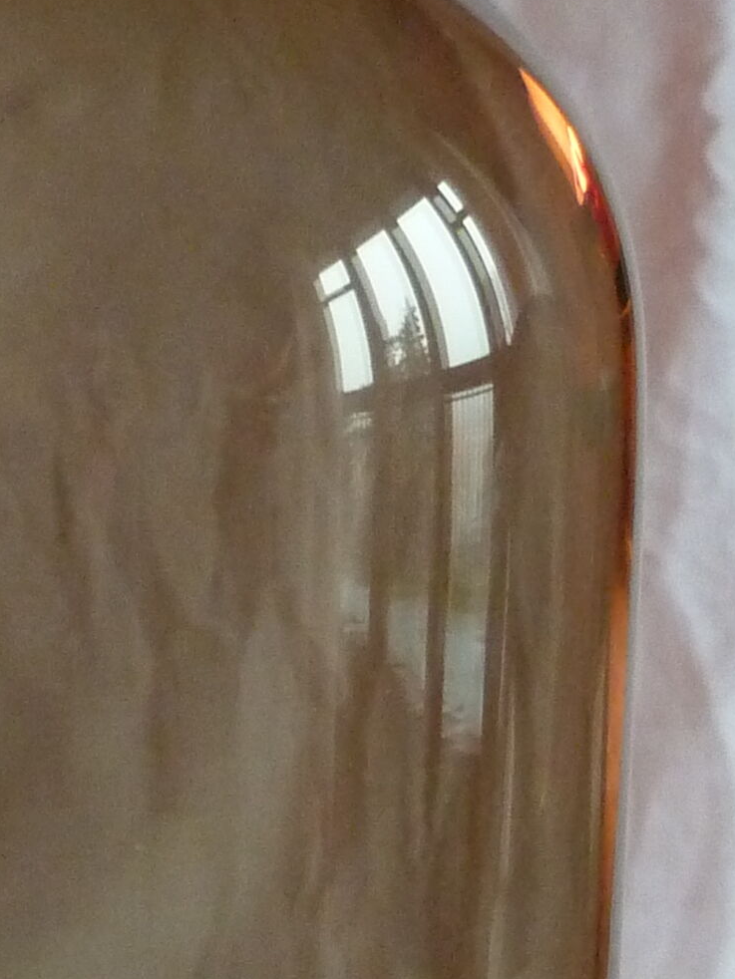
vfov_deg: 11.4
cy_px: 1078
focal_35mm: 171
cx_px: -39
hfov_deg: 8.6
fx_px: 4839
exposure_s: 1/13
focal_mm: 7.5
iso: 400
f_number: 3.3
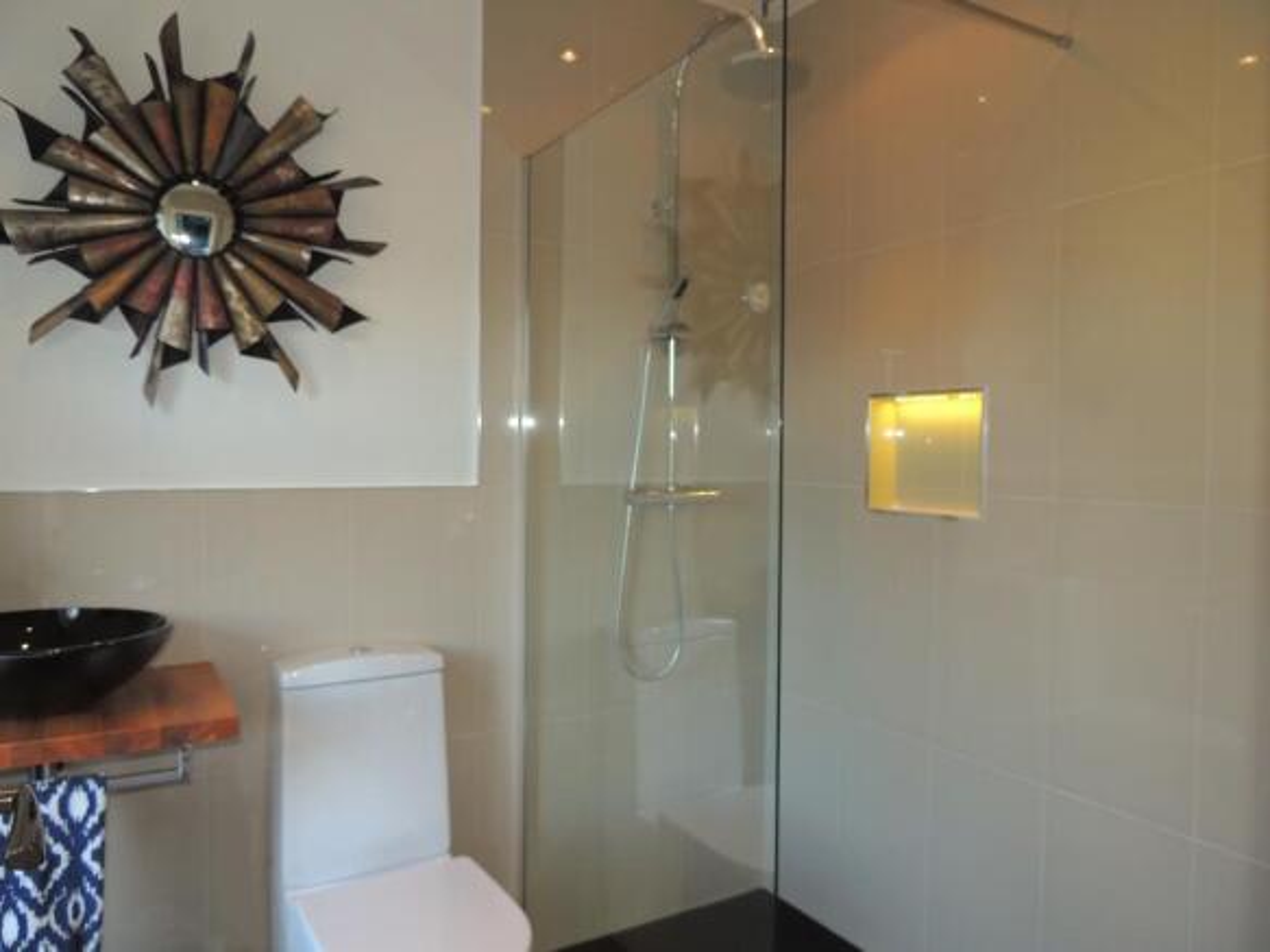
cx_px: 635
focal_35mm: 24
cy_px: 476
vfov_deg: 56.8
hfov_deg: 71.6
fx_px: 880
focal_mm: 4.3
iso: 125
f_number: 3
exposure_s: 1/40
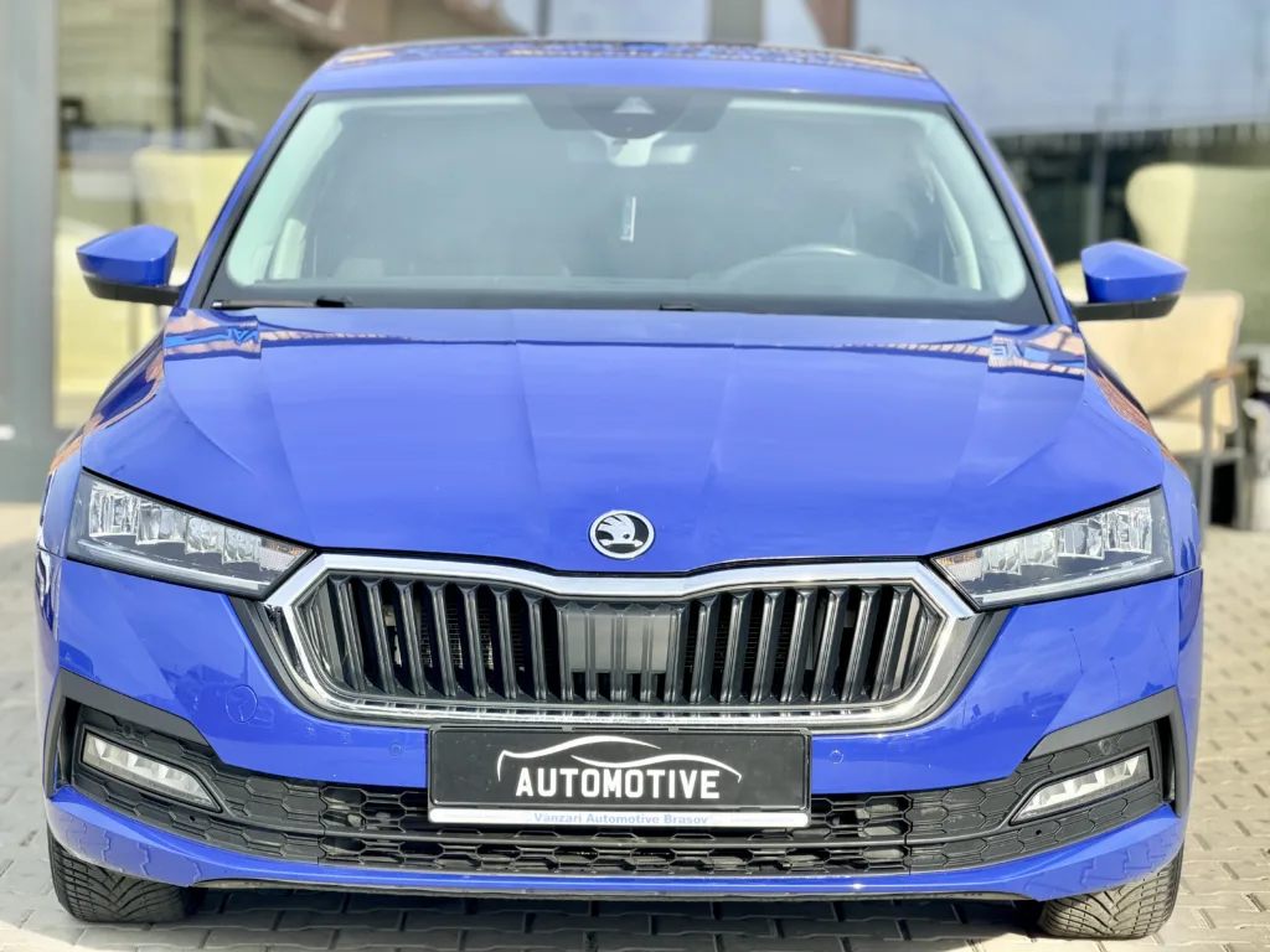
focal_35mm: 100
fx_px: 3669
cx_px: 635
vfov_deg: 14.8
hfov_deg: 19.6
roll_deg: -0.6
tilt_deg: -4.9
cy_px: 476
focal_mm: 16.89
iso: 50
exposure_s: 1/602
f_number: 2.8
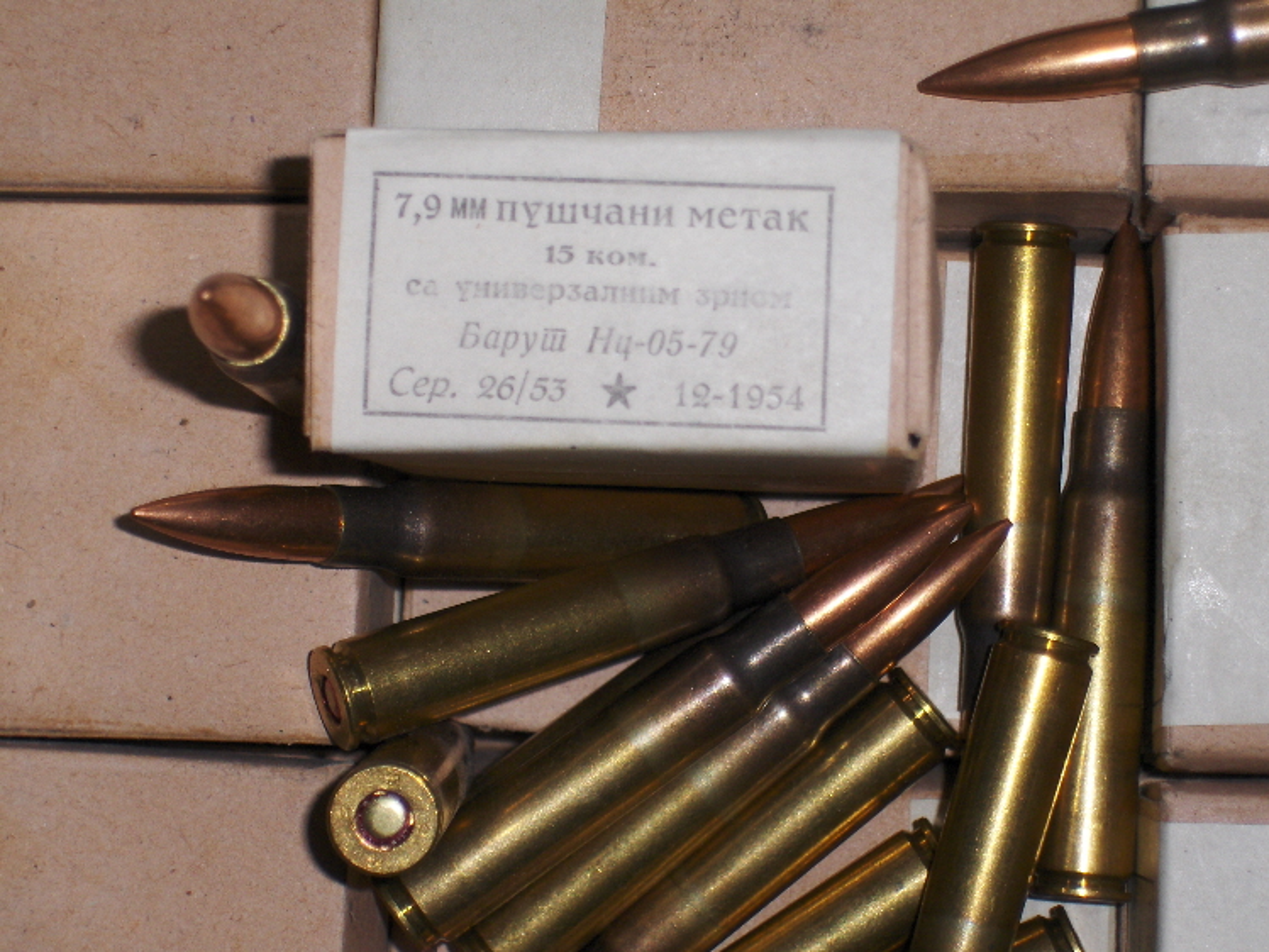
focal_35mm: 105
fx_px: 3850
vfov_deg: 14.1
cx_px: 634
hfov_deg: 18.7
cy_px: 476
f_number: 5
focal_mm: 22.5
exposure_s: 1/125
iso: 100
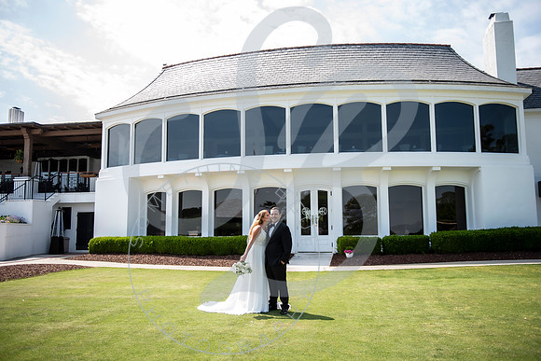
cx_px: 269
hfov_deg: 58.3
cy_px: 180
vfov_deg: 40.8
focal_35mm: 32
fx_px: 485
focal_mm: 32
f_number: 2.8
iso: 100
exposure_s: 1/800
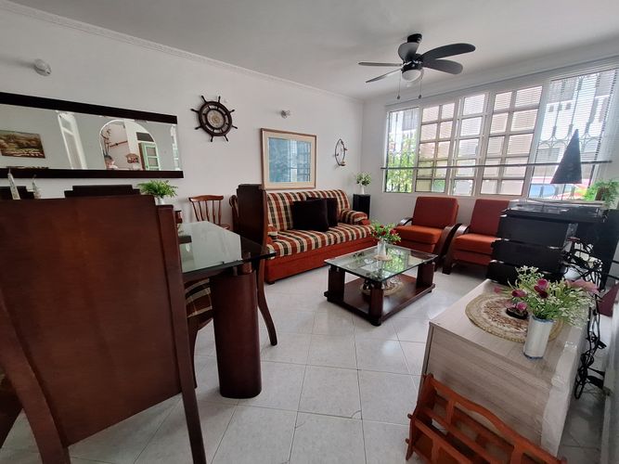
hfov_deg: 106.2
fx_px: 232
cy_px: 232
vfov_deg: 89.9
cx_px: 310
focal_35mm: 13
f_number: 2.2
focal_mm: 1.74
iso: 200
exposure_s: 1/50
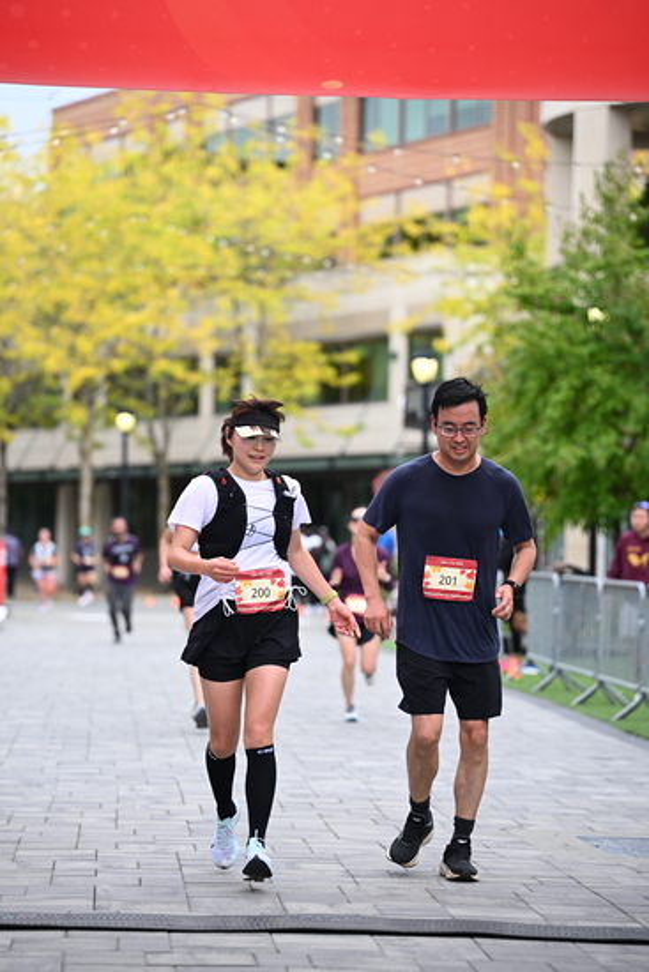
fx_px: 3243
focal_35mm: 120
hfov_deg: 11.4
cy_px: 486
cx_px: 324
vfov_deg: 17.1
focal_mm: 120
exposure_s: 1/2000
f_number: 2.8
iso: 640
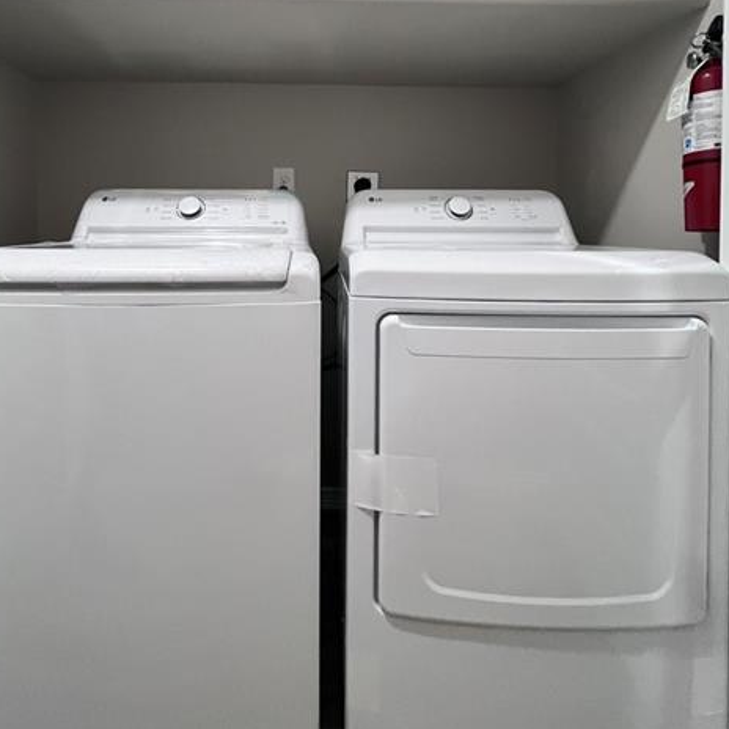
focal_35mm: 19
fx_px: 453
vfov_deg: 74.8
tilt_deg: +0.9
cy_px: 233
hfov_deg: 77.2
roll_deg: +0.4
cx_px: 308
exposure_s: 1/60
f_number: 1.8
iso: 320
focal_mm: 1.57
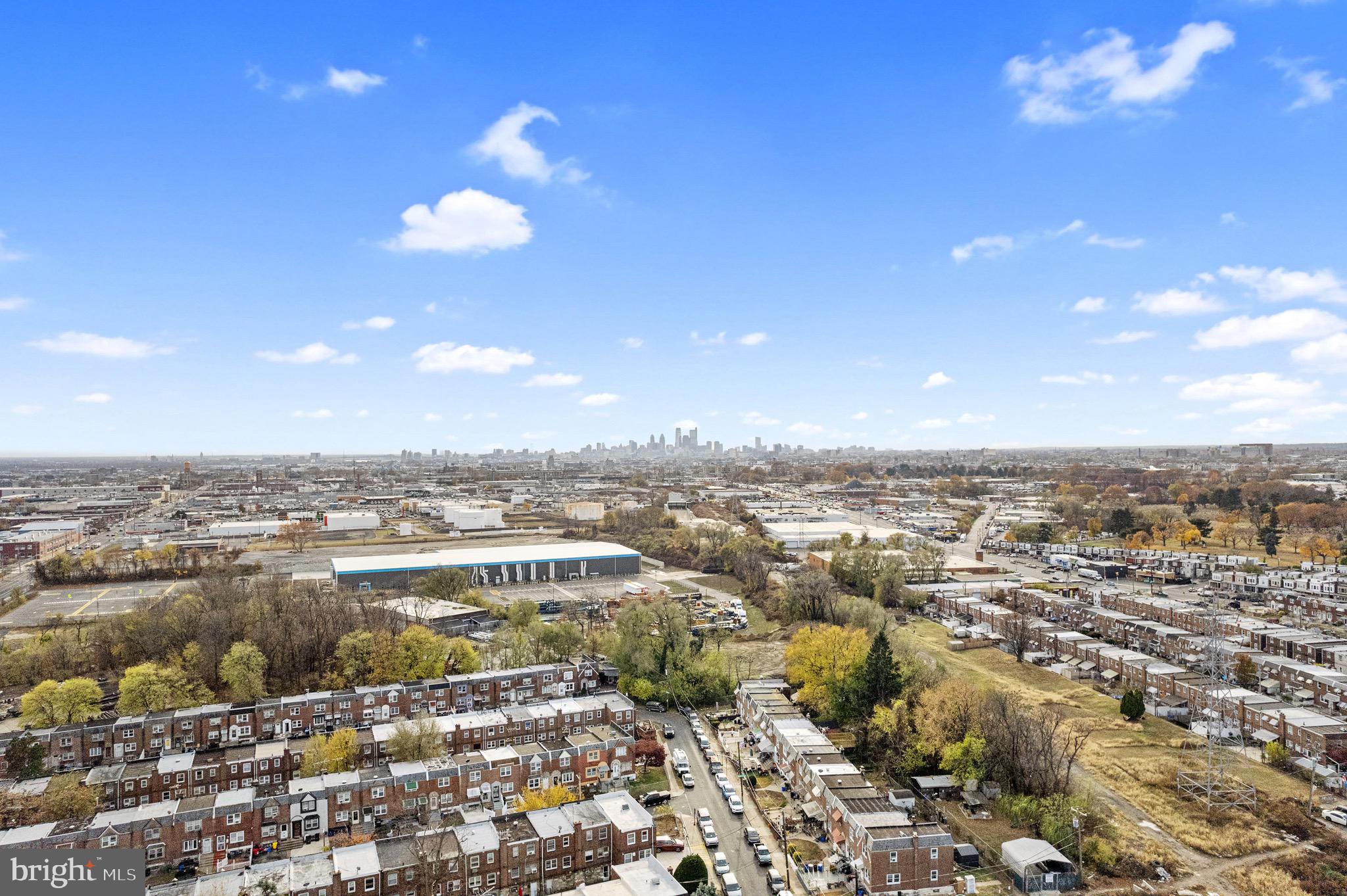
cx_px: 674
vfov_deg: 57.2
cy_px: 448
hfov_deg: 78.6
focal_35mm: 22
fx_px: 823
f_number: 2.8
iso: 110
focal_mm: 8.38
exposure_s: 1/4000
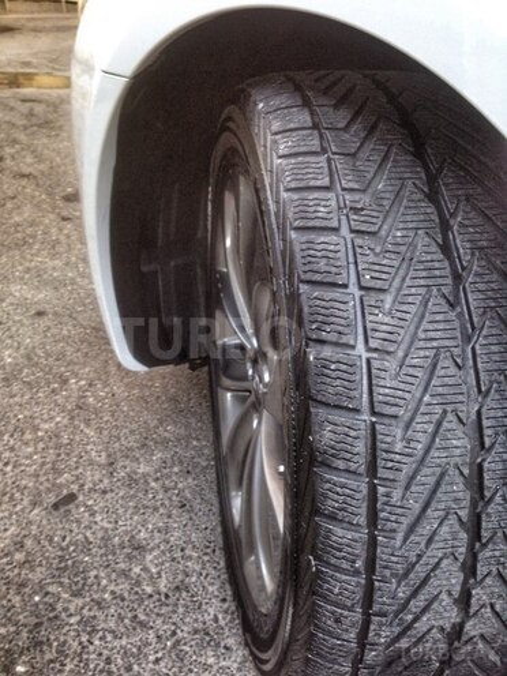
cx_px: 254
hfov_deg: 42.9
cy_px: 338
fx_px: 644
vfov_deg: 55.4
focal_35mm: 33
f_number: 2.4
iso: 64
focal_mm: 4.12
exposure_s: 1/20
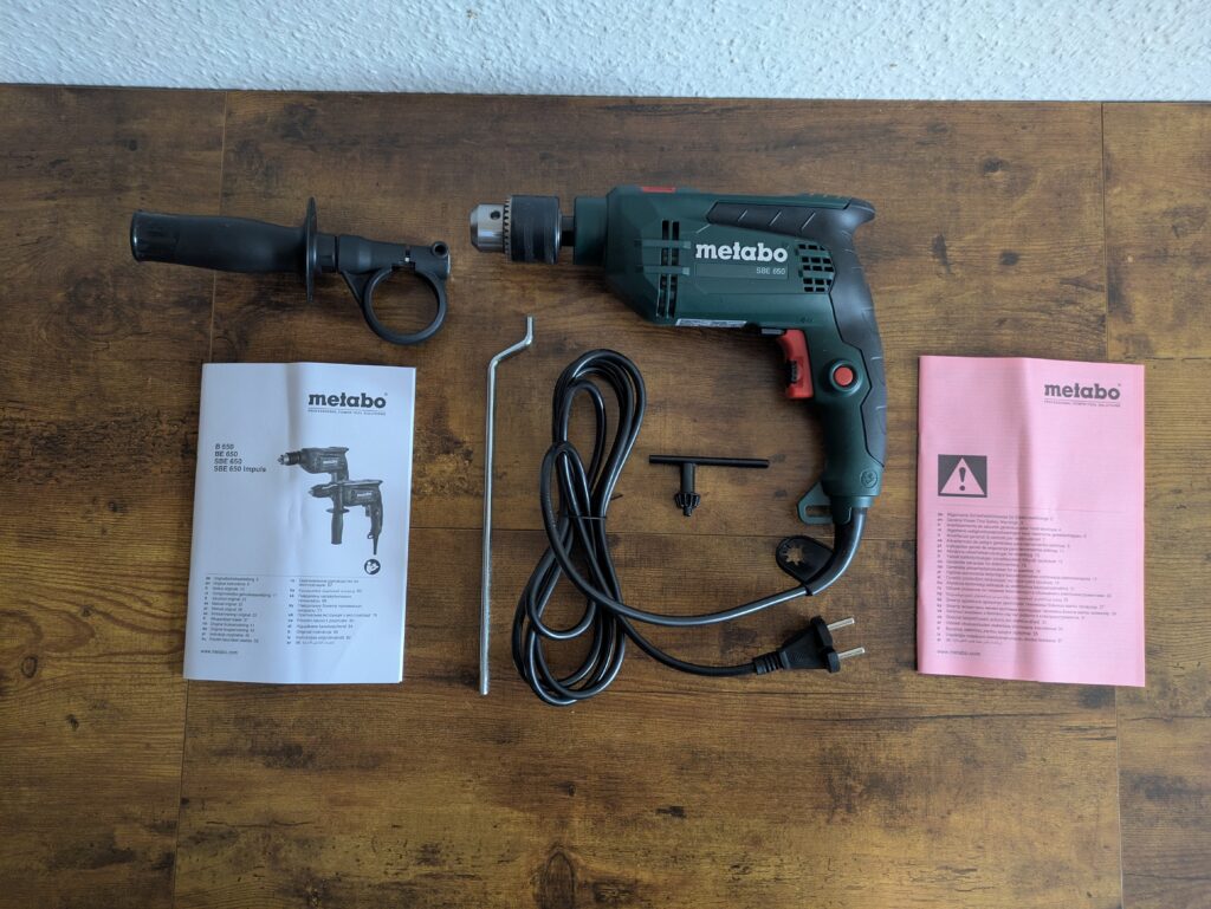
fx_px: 875
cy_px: 454
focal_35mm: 25
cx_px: 606
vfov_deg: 54.9
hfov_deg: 69.4
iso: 348
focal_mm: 5.43
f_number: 1.89
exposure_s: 1/25
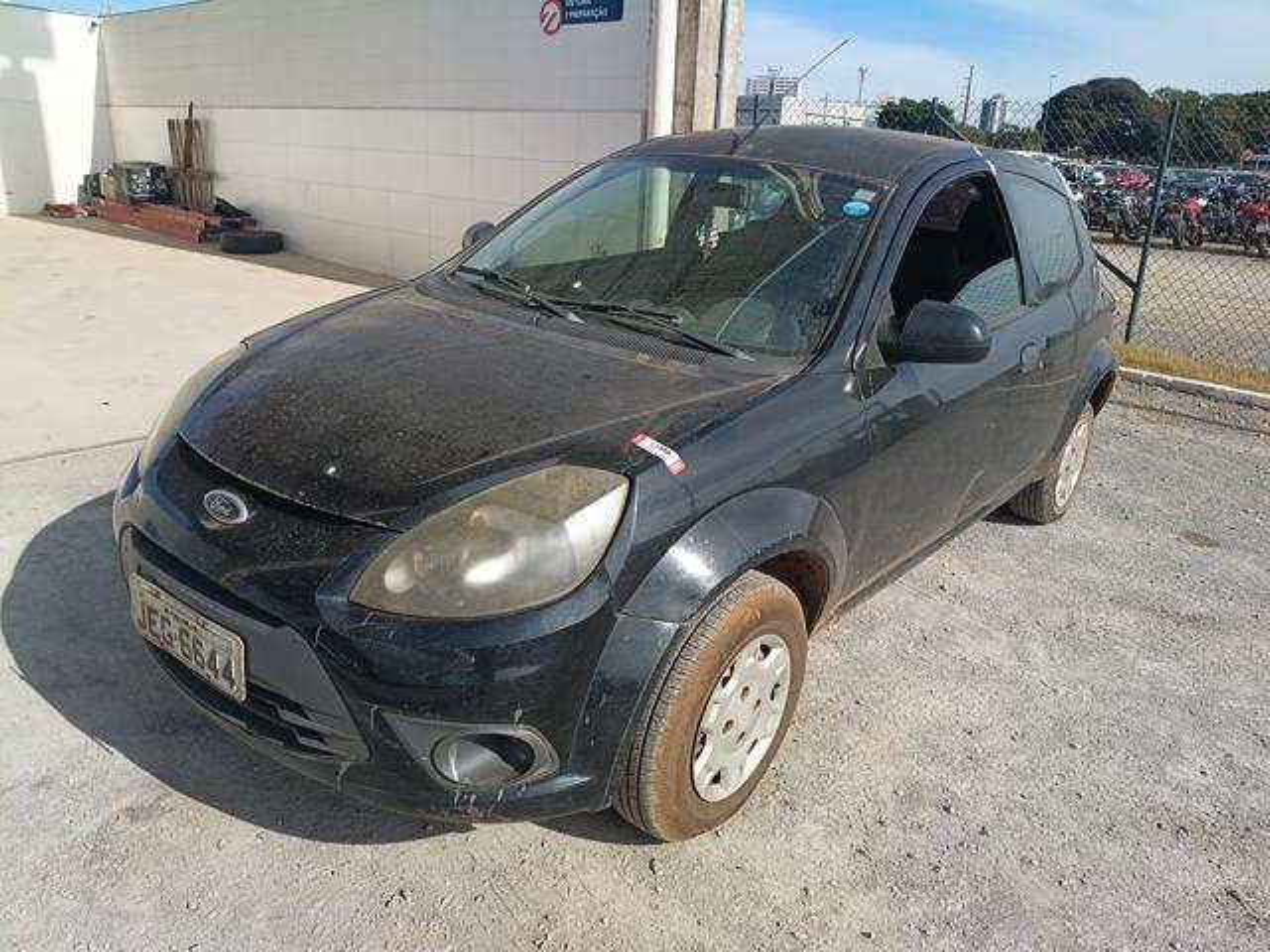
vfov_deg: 53.1
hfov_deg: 67.3
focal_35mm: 26
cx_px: 635
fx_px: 954
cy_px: 476
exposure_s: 1/1147
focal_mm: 4.81
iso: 151
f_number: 1.8
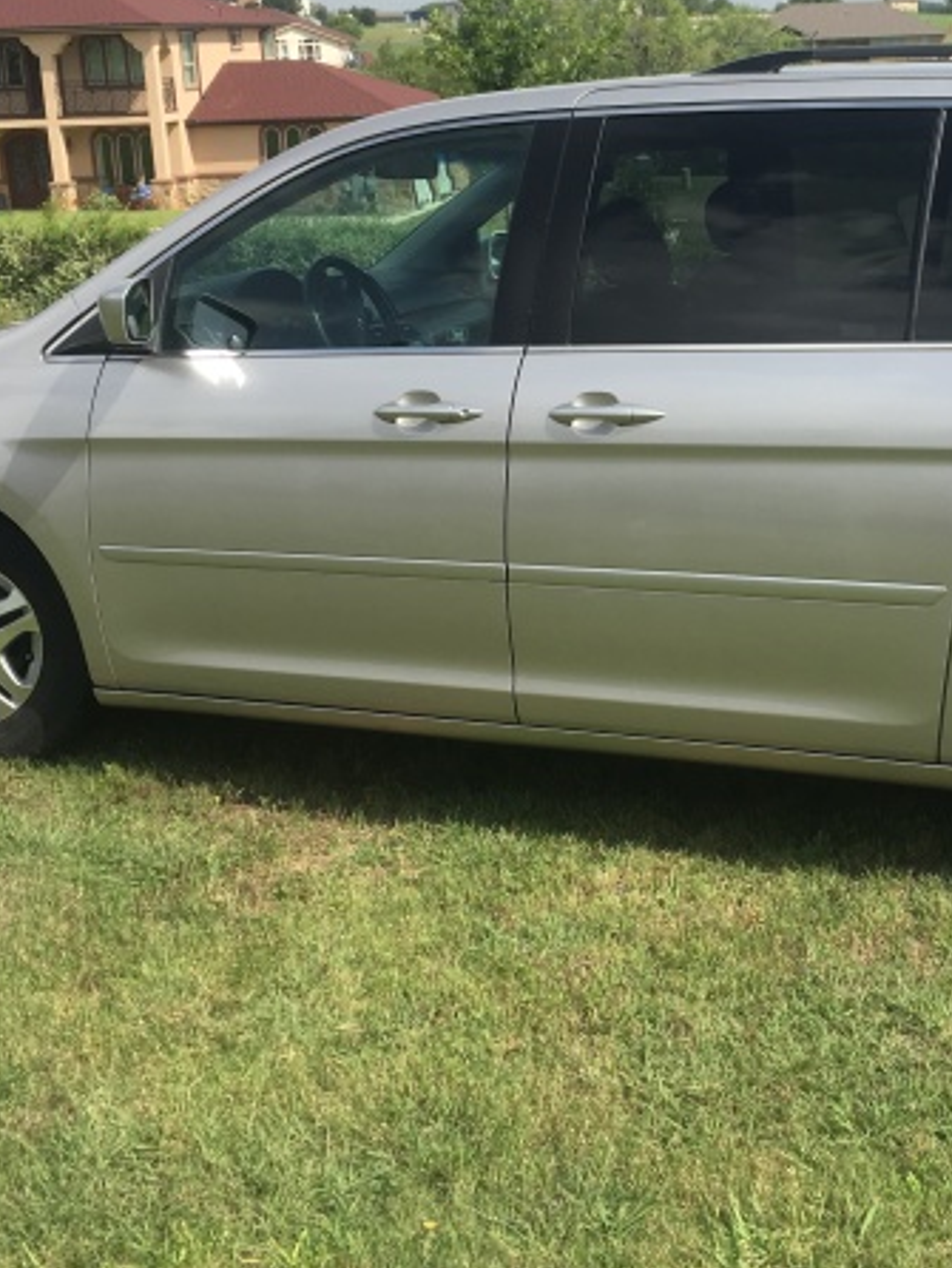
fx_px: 1905
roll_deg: +2.8
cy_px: 455
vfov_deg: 36.5
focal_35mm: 52
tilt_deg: -12.4
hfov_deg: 27.6
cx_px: 736
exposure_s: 1/1148
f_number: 2.2
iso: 25
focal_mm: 4.15
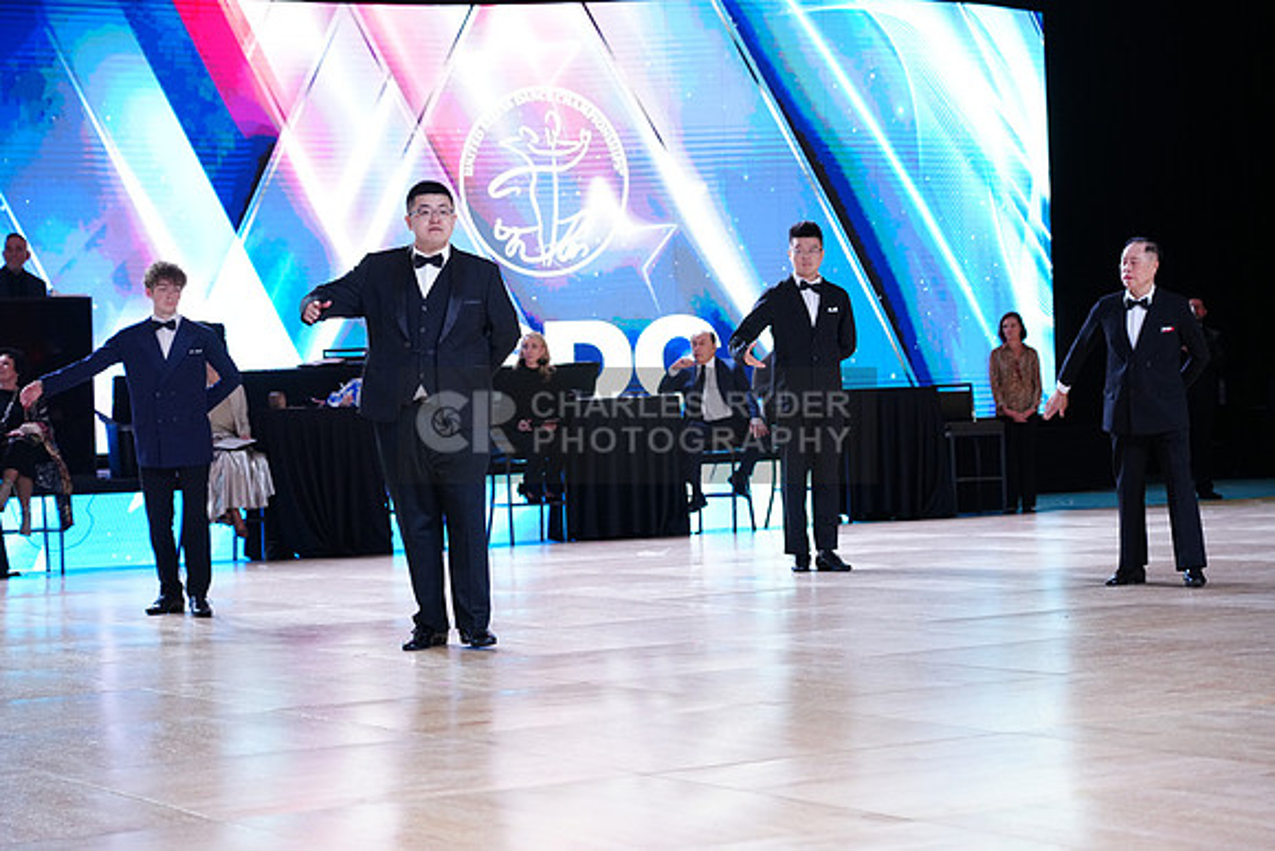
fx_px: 2869
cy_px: 426
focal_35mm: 81
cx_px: 638
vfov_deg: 16.9
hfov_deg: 25.1
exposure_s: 1/500
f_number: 4
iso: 2500
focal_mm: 81
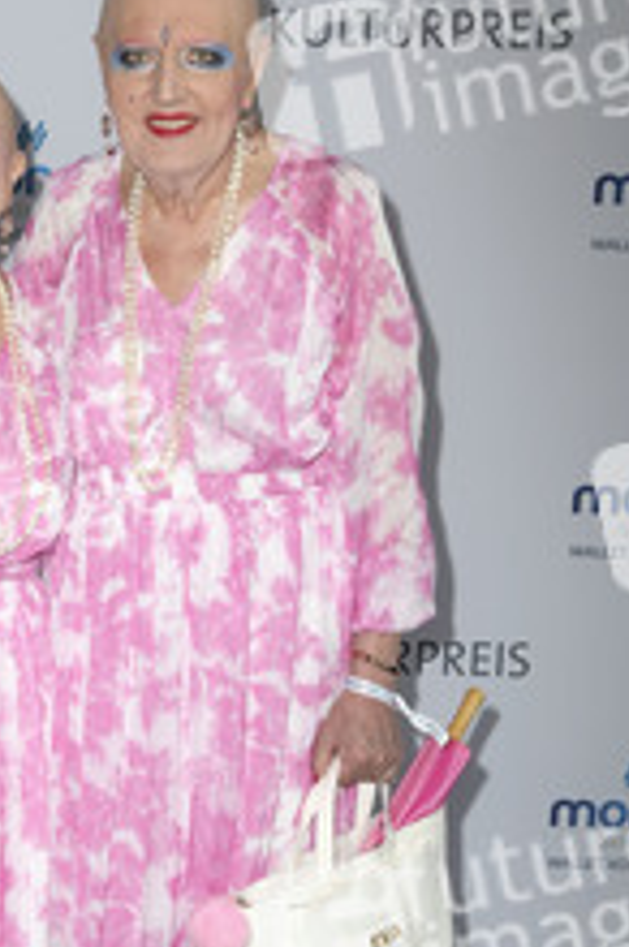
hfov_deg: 16.8
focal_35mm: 80
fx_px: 2103
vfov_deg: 25.1
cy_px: 706
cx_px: 78
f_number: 5.6
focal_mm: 44
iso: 800
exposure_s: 1/250
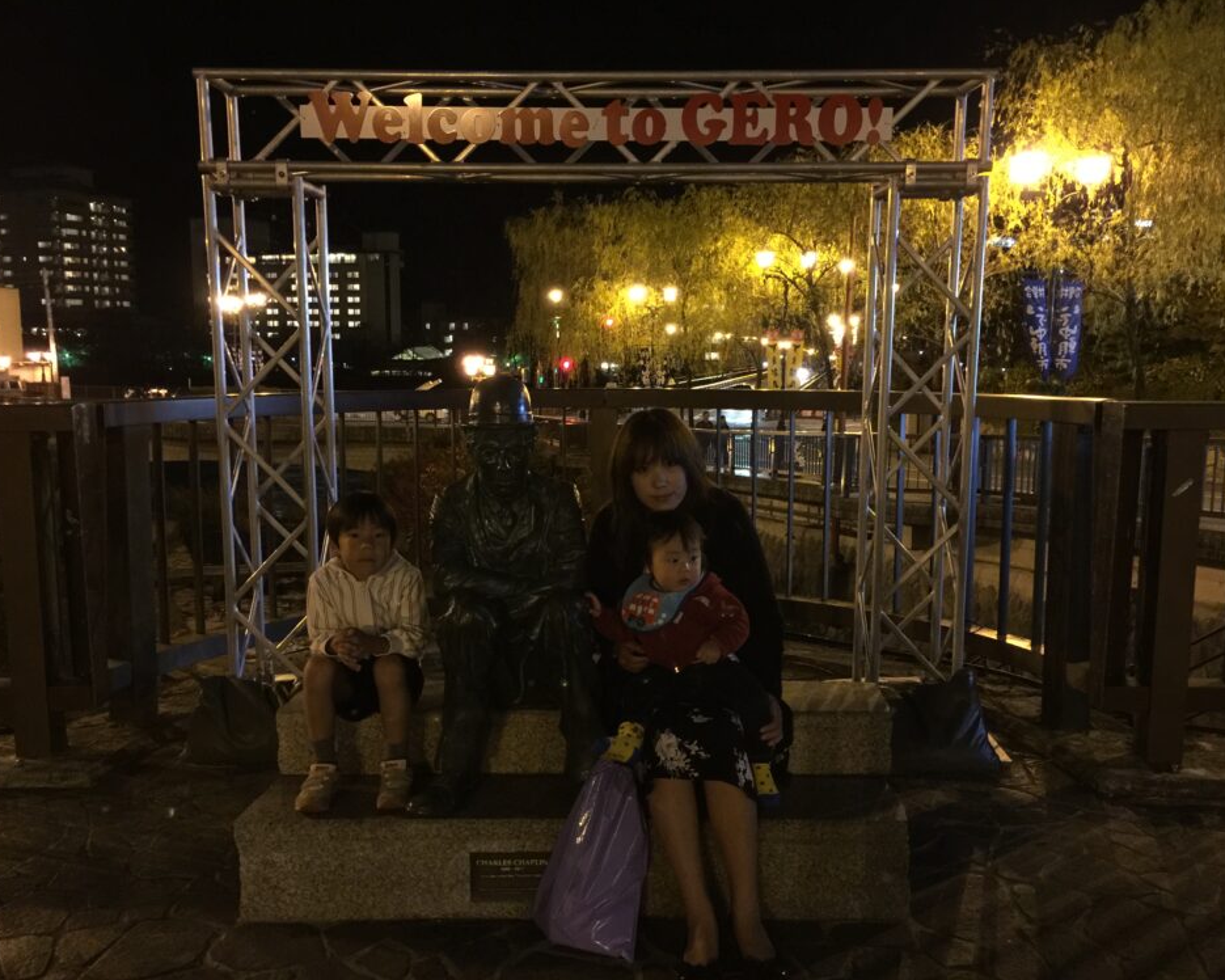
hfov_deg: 57.2
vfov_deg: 47.1
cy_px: 498
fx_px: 1124
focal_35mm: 31
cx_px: 612
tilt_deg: -7.8
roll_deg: -1.2
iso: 125
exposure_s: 1/4
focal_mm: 4.15
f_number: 2.2
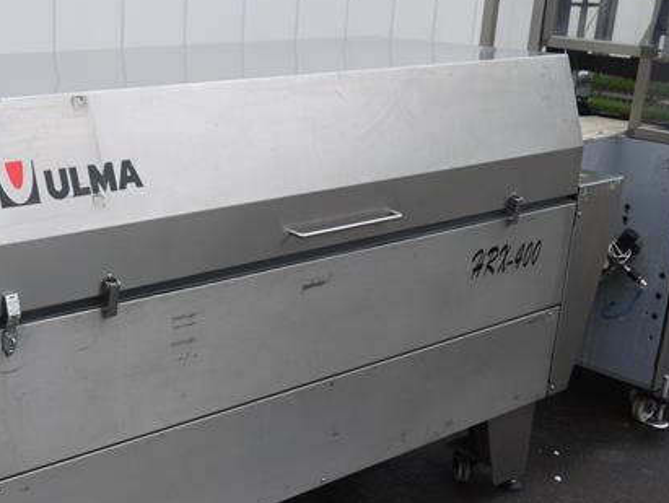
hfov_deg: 33.6
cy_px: 327
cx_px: 166
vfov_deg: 26.0
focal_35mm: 56
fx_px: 1083
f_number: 4.5
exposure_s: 1/125
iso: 100
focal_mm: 18
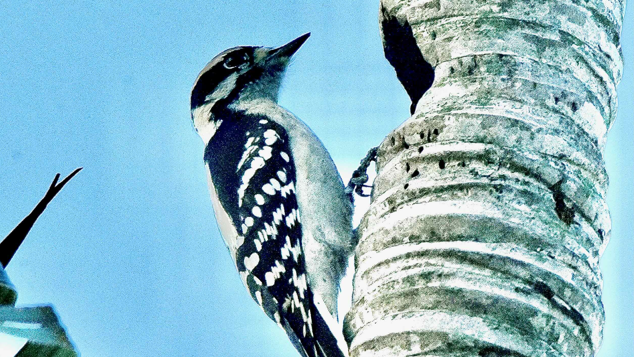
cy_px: 200
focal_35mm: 630
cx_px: 317
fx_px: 10592
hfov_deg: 3.4
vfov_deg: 1.9
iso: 8000
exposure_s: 1/4000
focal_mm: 600
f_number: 13
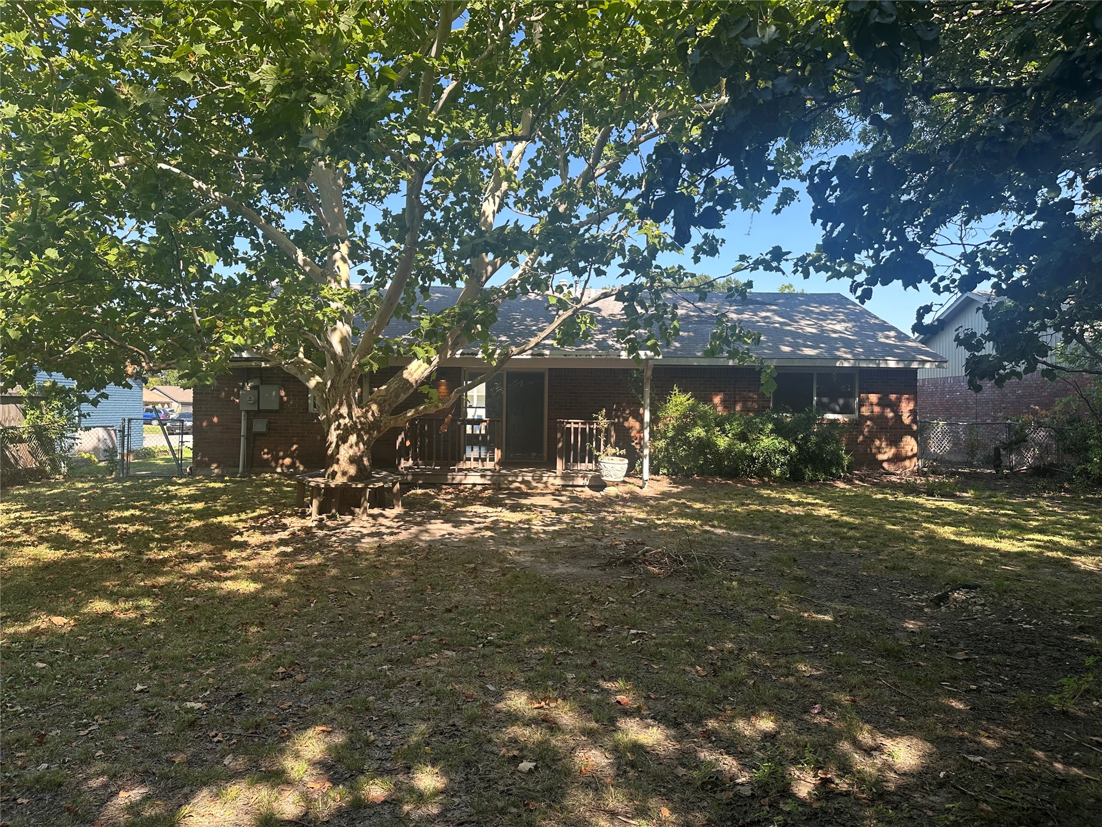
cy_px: 414
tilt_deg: -0.4
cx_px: 551
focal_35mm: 24
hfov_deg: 71.6
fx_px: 764
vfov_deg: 56.8
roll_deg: -0.6
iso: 80
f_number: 1.78
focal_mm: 6.86
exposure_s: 1/650
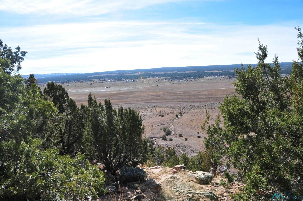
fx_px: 227
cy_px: 100
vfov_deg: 47.8
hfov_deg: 67.4
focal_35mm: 27
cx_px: 152
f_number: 7.1
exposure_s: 1/400
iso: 200
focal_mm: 18
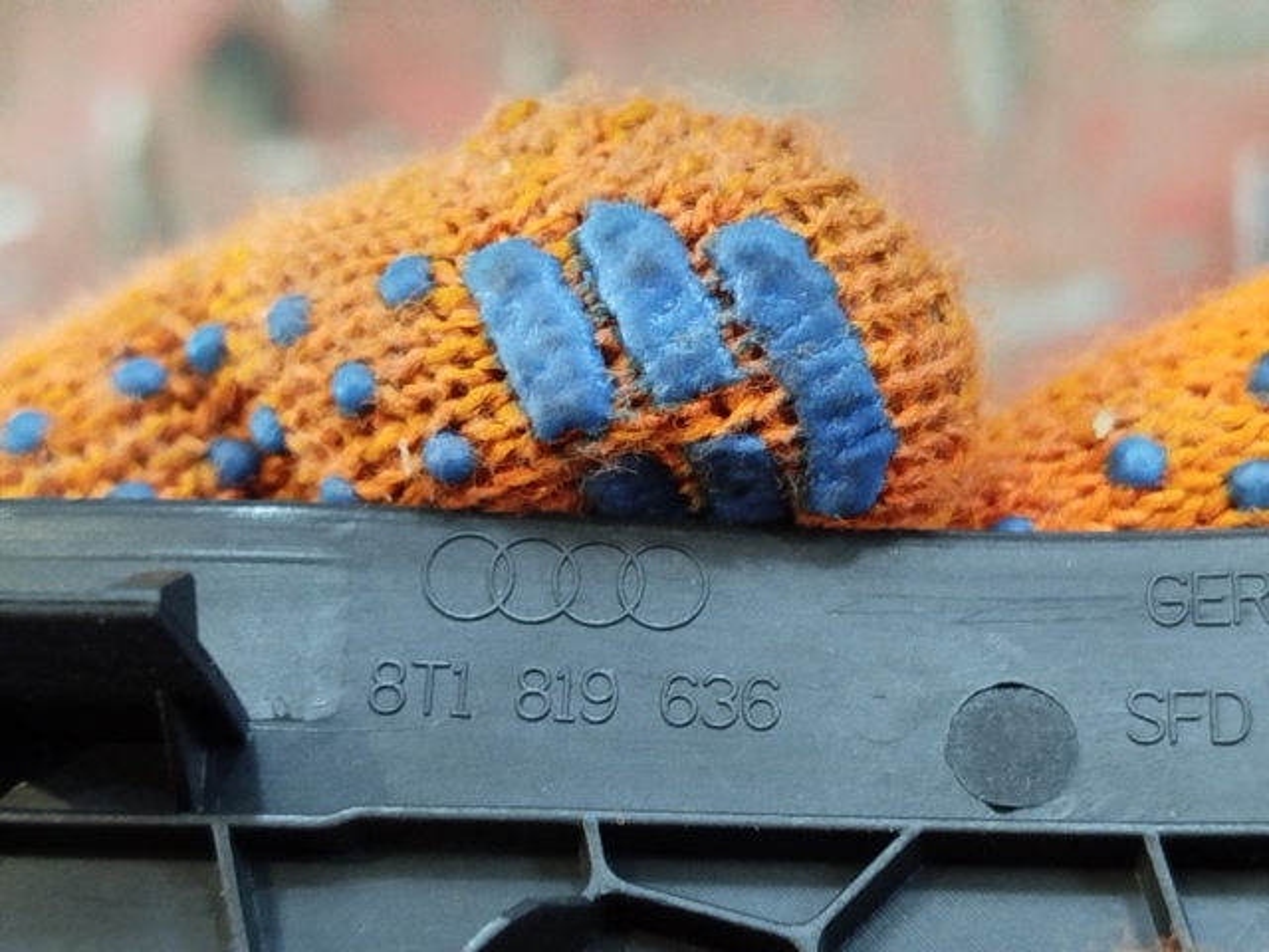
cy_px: 476
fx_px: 2639
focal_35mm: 72
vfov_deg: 20.4
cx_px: 634
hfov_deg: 27.0
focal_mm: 5.31
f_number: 1.7
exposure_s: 1/20
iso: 500
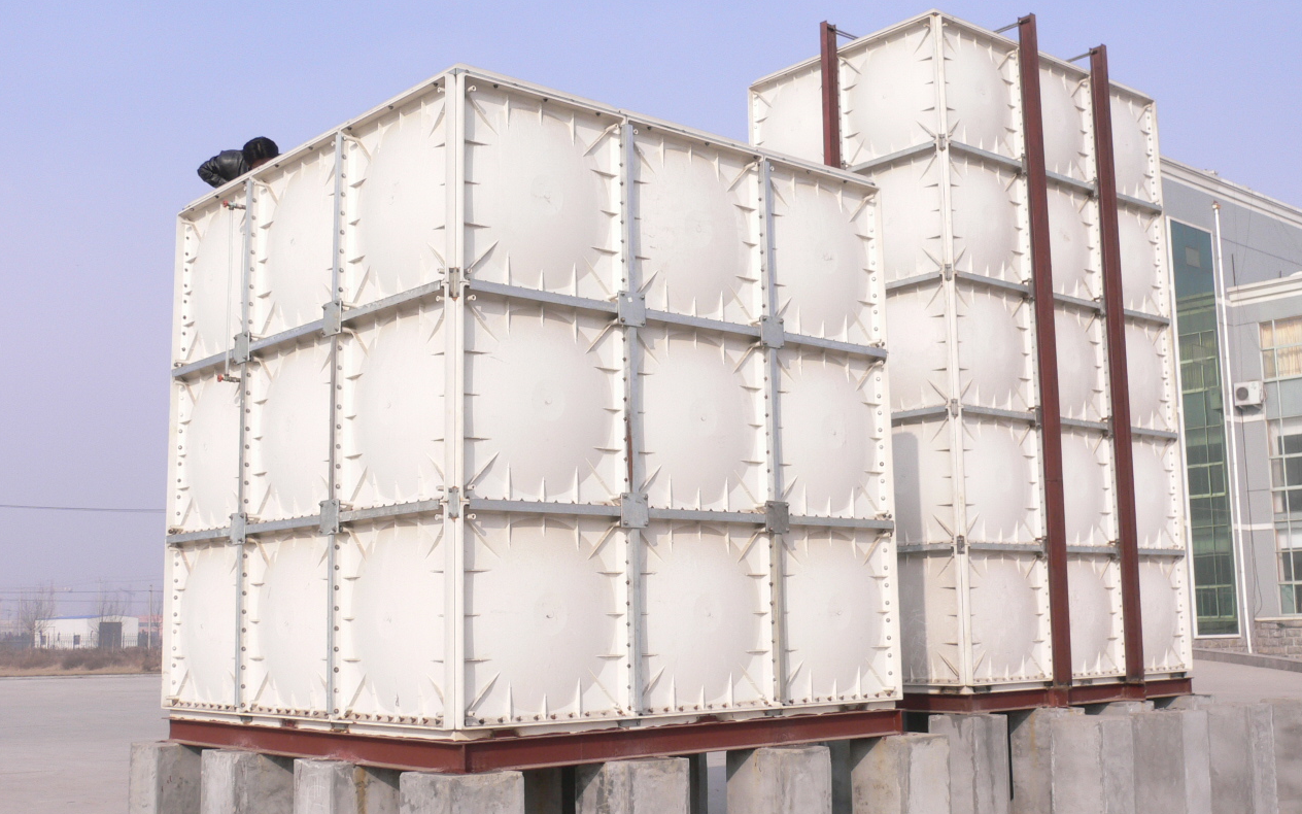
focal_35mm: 44
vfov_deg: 29.2
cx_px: 650
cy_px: 399
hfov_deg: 45.3
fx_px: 1561
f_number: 6.1
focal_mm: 6.8
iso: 80
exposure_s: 1/250
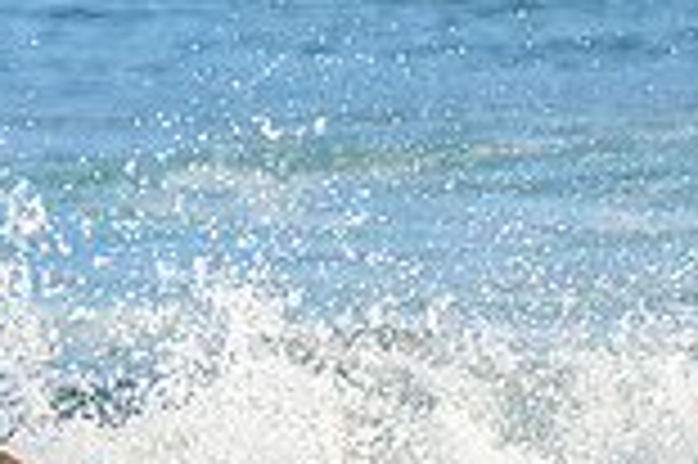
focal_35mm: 2995
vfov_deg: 0.5
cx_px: 122
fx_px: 58008
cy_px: 498
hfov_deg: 0.7
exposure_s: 1/2000
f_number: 11
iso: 1800
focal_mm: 800
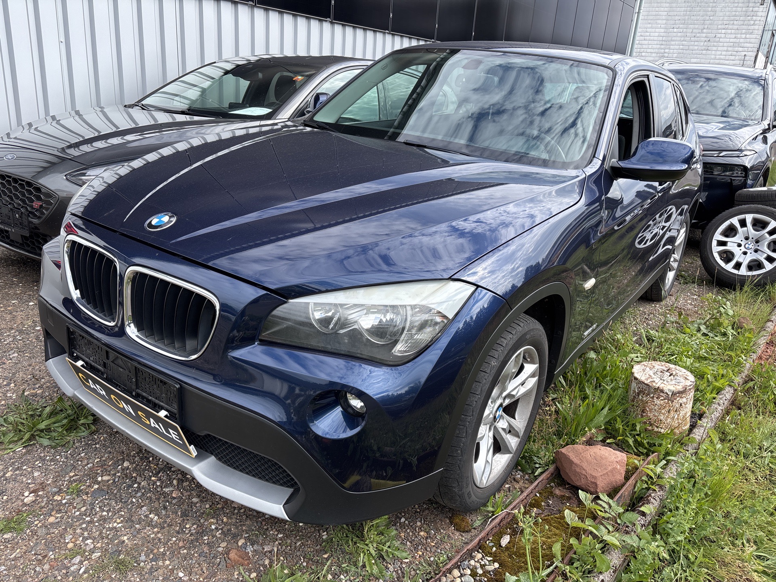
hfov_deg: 67.3
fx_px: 583
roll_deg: -3.6
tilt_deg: -17.8
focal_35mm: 26
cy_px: 291
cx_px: 388
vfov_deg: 53.1
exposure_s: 1/918
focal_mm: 5.96
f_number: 1.6
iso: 50
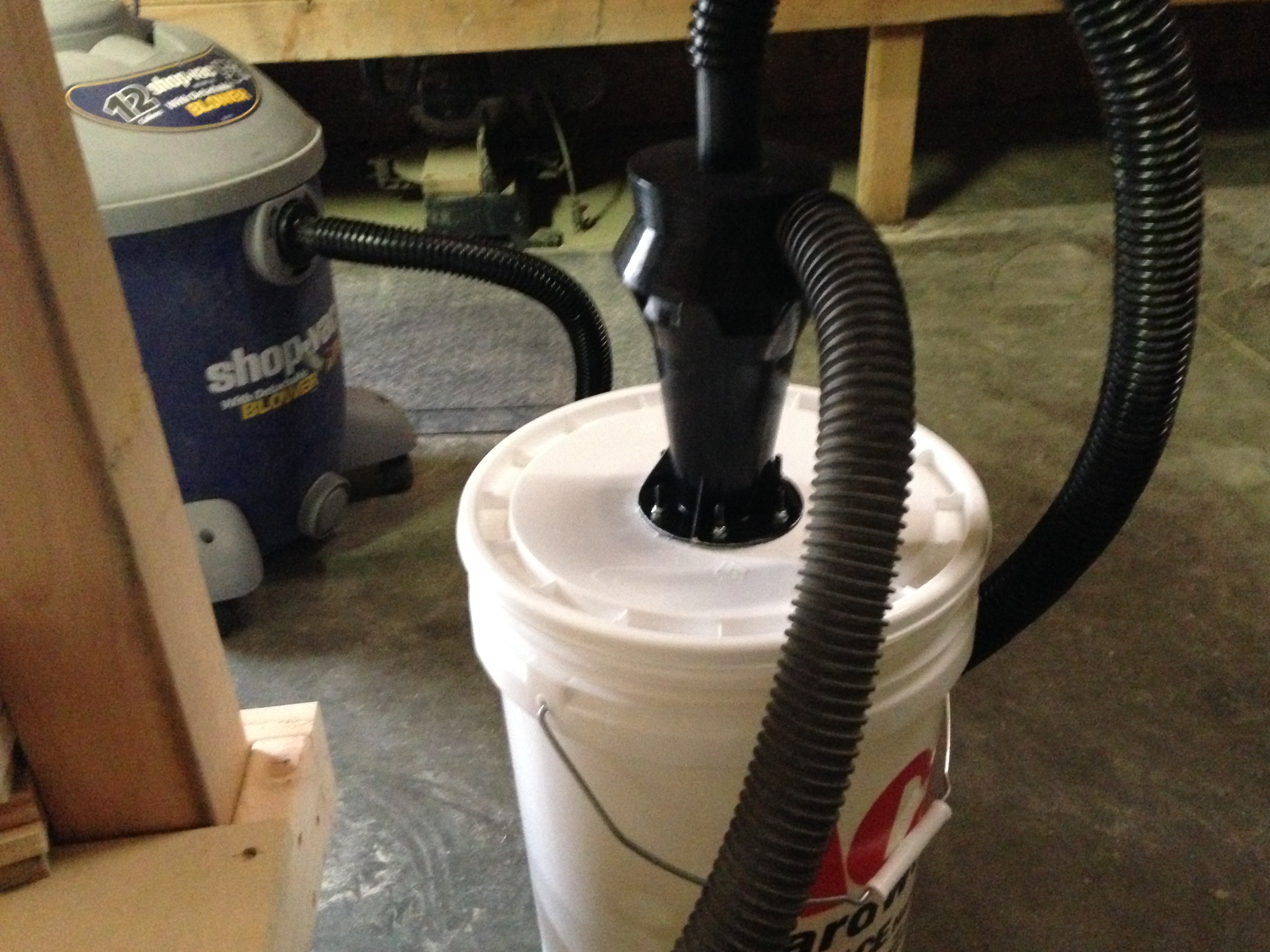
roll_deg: +0.6
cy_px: 481
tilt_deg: -31.9
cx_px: 653
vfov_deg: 41.8
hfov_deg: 53.9
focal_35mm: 34
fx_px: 1247
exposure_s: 1/15
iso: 800
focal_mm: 4.12
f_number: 2.4
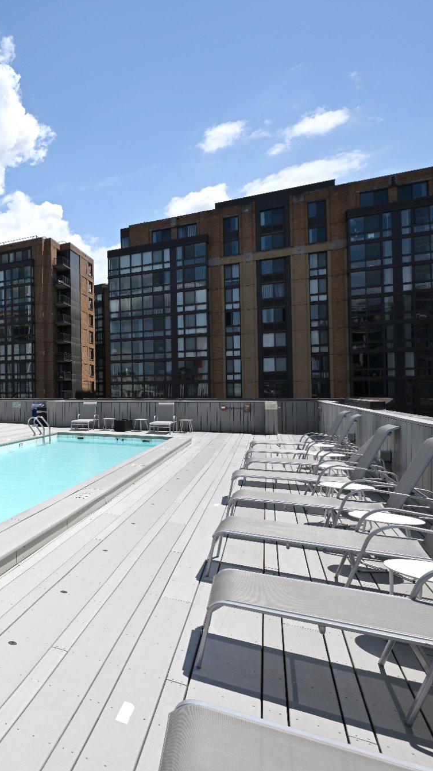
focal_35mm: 25
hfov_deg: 33.8
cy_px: 390
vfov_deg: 74.5
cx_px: -126
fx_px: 506
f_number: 9
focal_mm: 15.5
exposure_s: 1/500
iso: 100
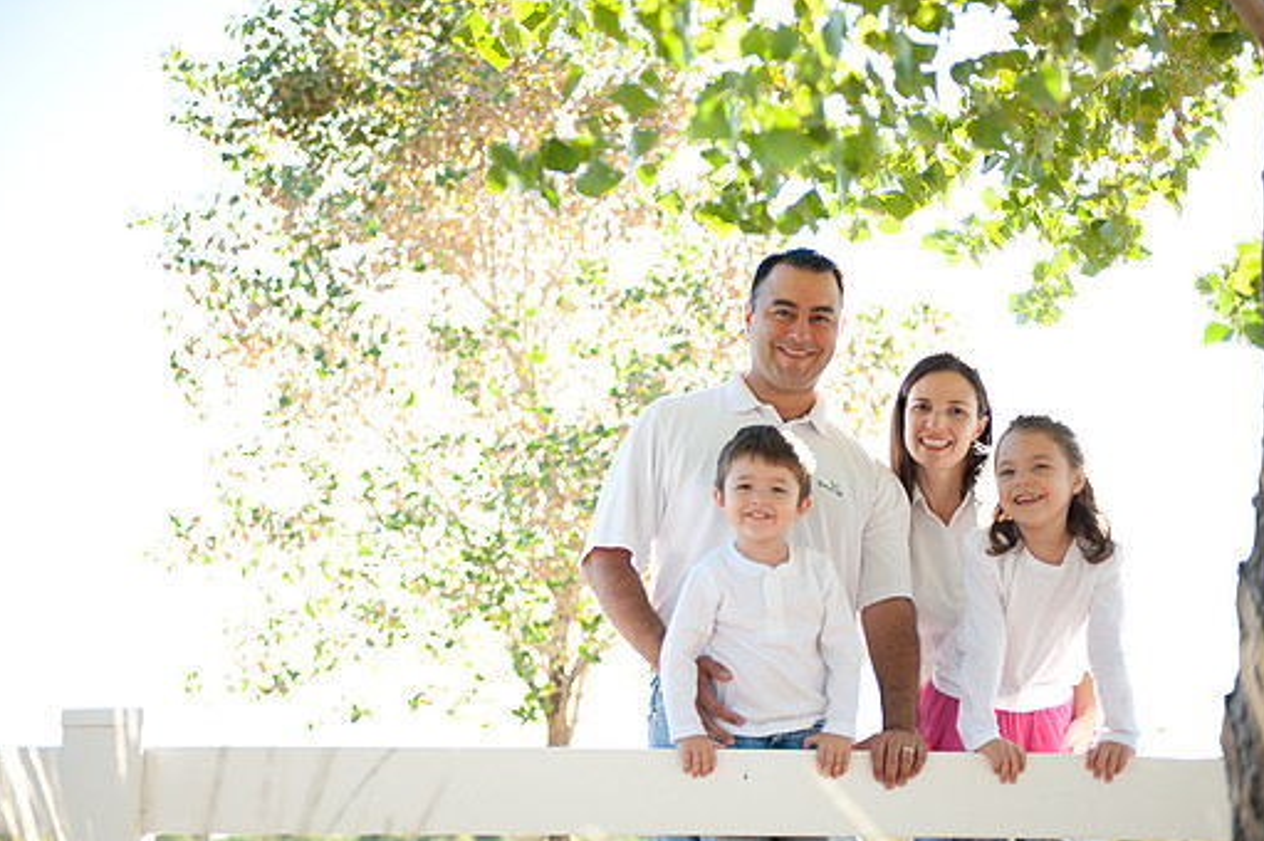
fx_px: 2070
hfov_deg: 34.0
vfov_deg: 23.0
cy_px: 470
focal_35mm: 59
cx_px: 643
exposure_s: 1/640
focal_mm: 52
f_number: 2.8
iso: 200
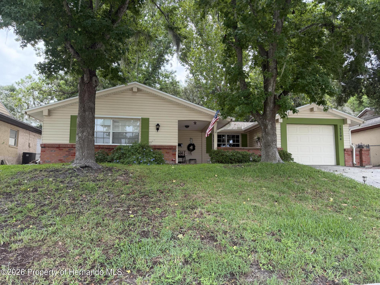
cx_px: 190
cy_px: 142
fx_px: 263
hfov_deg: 71.6
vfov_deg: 56.8
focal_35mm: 24
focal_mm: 6.76
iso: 100
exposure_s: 1/858
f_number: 1.78
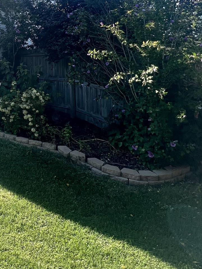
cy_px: 39
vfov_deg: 52.9
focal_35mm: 31
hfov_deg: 37.7
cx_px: -21
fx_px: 241
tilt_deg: +10.5
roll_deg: +0.9
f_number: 1.8
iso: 32
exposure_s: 1/615
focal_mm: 1.57
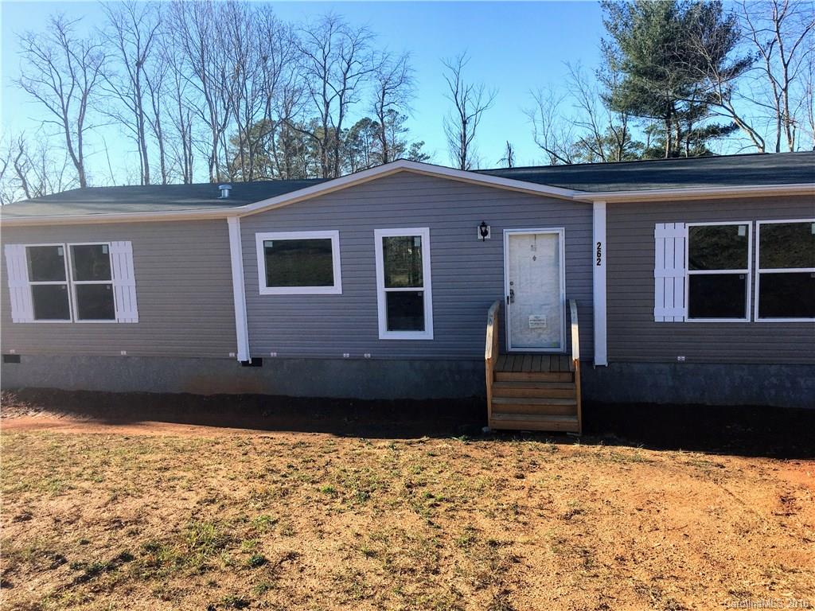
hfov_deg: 61.7
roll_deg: +2.0
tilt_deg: -5.7
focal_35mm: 29
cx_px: 408
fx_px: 683
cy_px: 306
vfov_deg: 48.2
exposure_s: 1/938
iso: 25
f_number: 2.2
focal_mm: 4.15
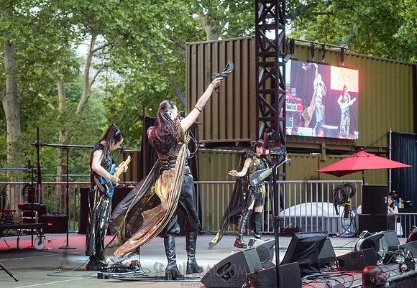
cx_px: 169
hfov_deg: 21.4
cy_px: 123
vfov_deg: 14.9
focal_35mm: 94
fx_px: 1101
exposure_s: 1/200
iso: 2500
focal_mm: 80
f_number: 4.5
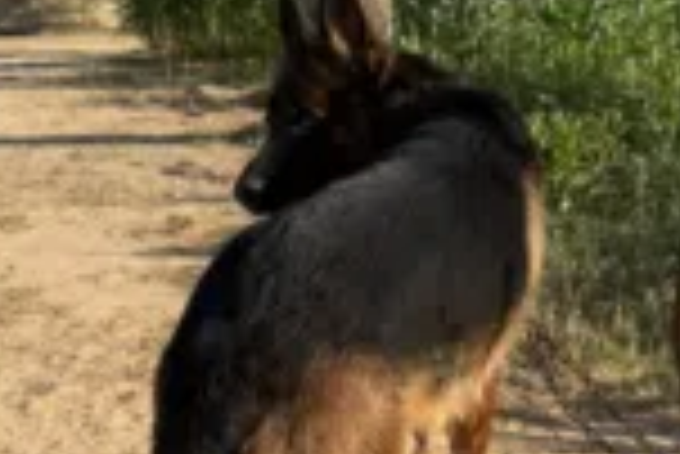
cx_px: 464
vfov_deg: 19.8
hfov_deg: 30.2
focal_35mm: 66
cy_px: 485
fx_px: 1248
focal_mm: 6.76
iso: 80
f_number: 1.78
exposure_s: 1/2801
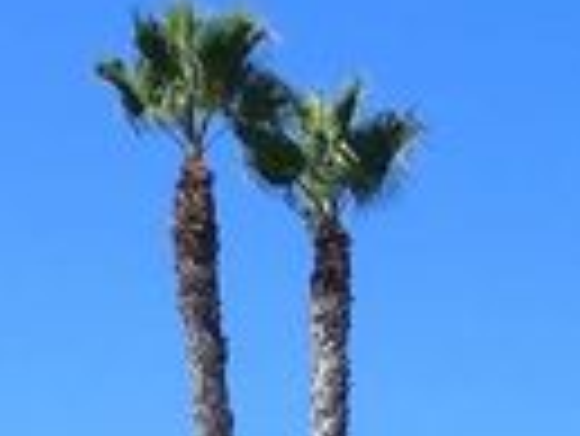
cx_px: -211
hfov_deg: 13.8
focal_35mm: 136
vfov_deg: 10.4
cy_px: 712
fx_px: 2281
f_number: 3.5
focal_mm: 6.42
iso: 100
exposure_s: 1/1000
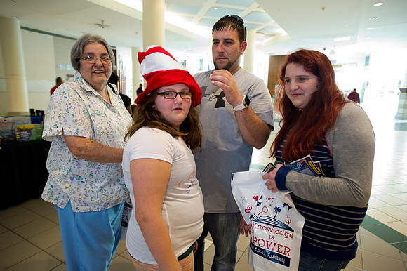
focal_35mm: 22
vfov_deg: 57.2
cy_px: 136
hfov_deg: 78.6
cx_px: 204
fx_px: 249
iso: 1250
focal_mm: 22
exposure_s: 1/100
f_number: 2.8
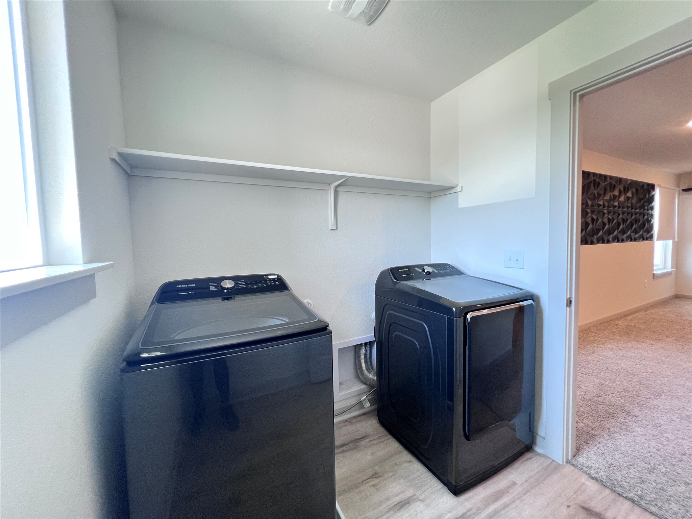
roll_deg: +1.3
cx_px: 346
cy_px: 260
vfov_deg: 89.9
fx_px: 260
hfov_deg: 106.2
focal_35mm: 13
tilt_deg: -4.1
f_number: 1.8
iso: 200
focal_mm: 1.57
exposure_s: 1/60
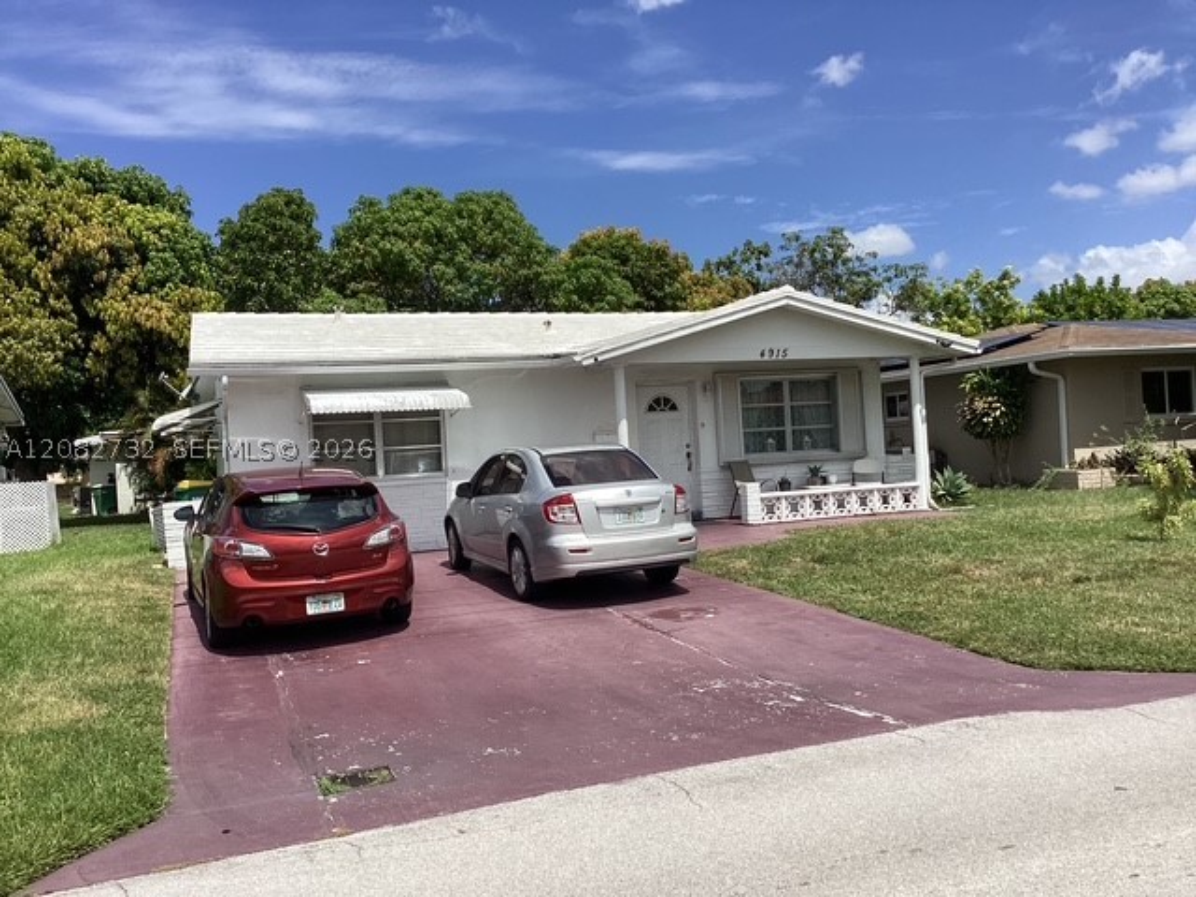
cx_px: 598
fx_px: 1071
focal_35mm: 31
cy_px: 448
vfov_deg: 45.4
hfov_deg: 58.4
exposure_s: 1/1812
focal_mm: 3.3
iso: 25
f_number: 2.4
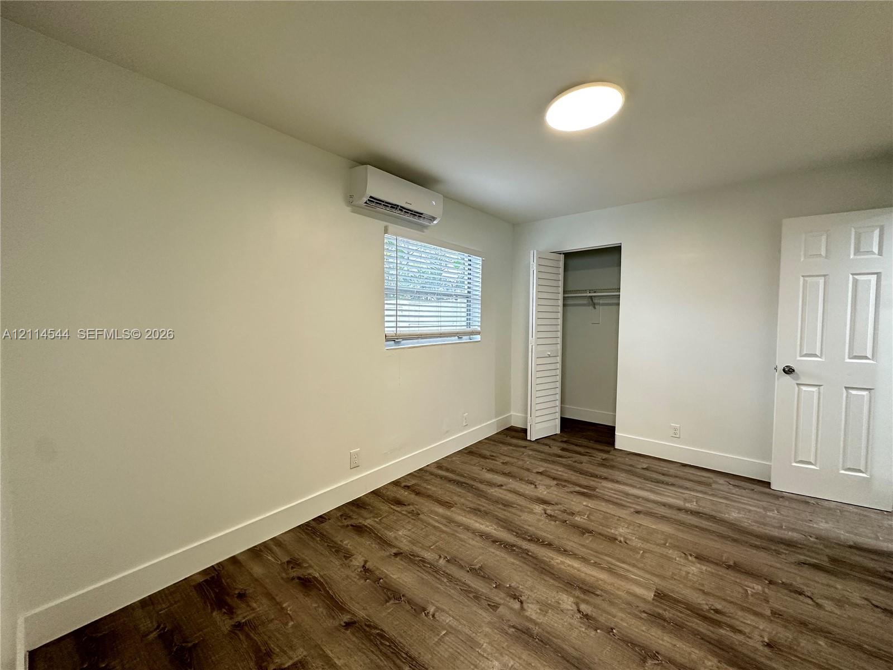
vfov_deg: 85.7
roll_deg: -0.3
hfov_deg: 102.1
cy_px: 335
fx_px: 361
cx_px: 446
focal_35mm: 14
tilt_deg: -2.3
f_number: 2.2
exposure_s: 1/60
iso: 250
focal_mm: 2.22
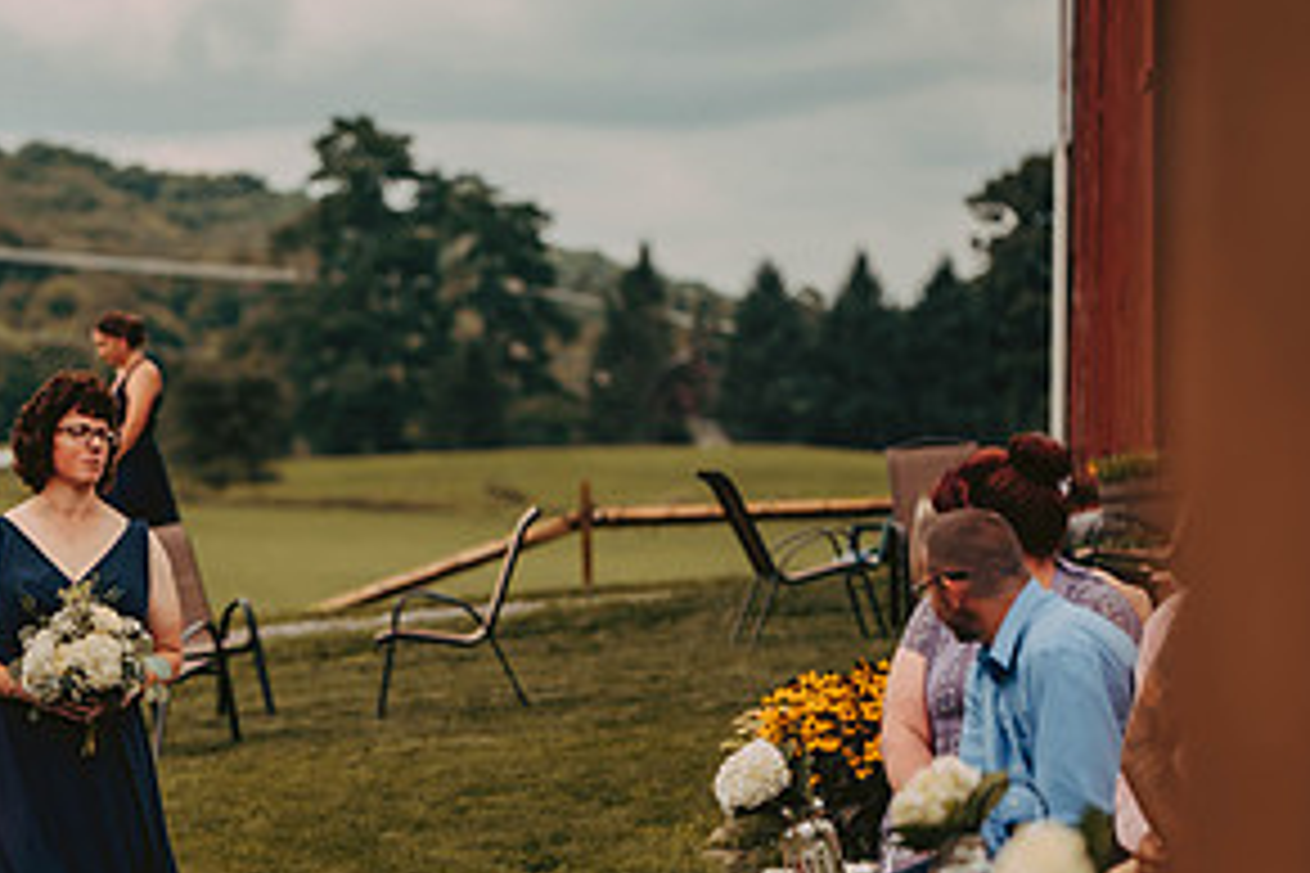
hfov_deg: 8.4
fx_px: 8842
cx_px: 104
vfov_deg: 5.7
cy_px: 677
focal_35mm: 243
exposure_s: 1/2000
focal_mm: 122
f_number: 2.8
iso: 200
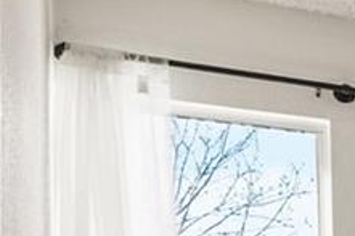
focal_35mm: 116
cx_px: 1283
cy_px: 406
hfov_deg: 9.2
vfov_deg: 11.1
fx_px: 1143
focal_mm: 16
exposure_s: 1/4
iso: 200
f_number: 8
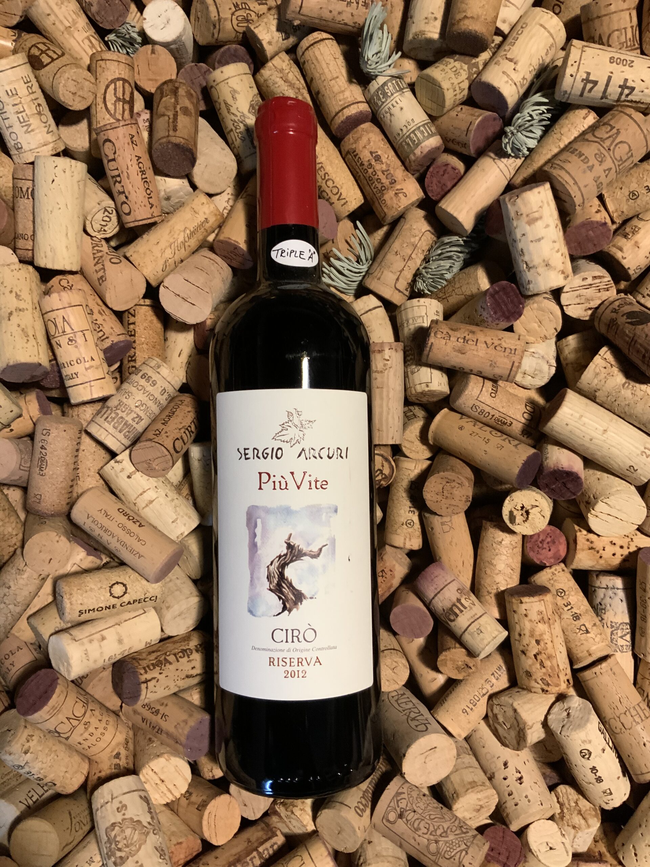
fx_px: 726
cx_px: 325
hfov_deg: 48.2
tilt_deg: -61.1
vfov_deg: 61.7
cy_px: 434
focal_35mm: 29
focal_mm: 3
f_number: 1.8
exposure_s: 1/50
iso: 250
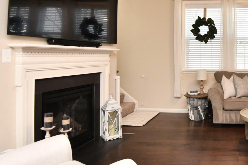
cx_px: 225
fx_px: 220
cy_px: 47
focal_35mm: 32
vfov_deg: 40.3
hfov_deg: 51.5
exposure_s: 1/60
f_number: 6.3
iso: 1250
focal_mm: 16
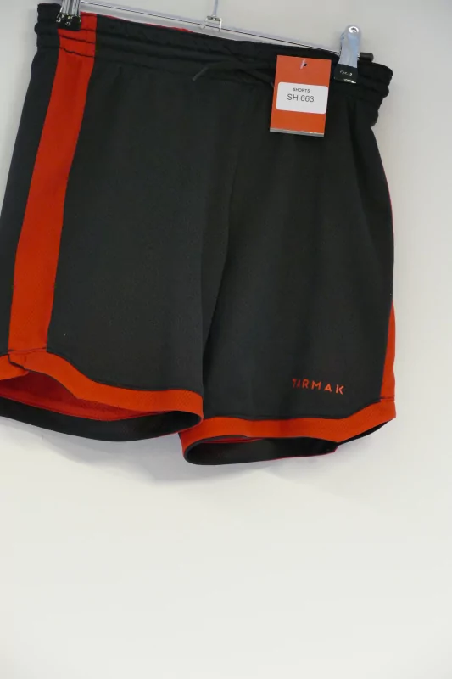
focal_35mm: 144
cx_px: 226
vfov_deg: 14.3
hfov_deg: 9.5
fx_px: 2713
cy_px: 340
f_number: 3.9
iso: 1600
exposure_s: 1/40
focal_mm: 52.4
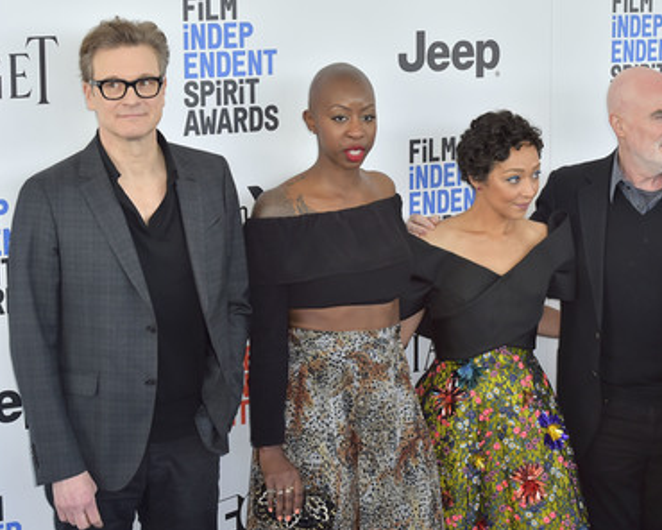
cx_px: 381
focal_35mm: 80
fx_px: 1567
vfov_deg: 19.2
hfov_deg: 23.8
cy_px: 267
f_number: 6.3
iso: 500
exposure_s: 1/320
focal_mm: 70
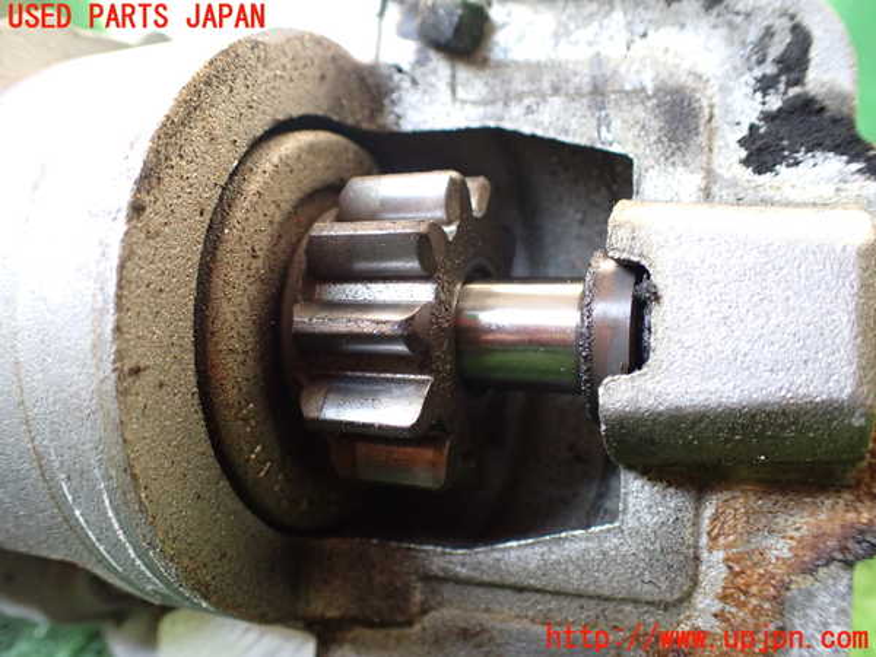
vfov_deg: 46.8
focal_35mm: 30
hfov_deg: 60.0
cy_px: 328
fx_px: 759
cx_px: 438
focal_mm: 5.4
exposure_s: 1/125
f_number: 2.3
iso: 500
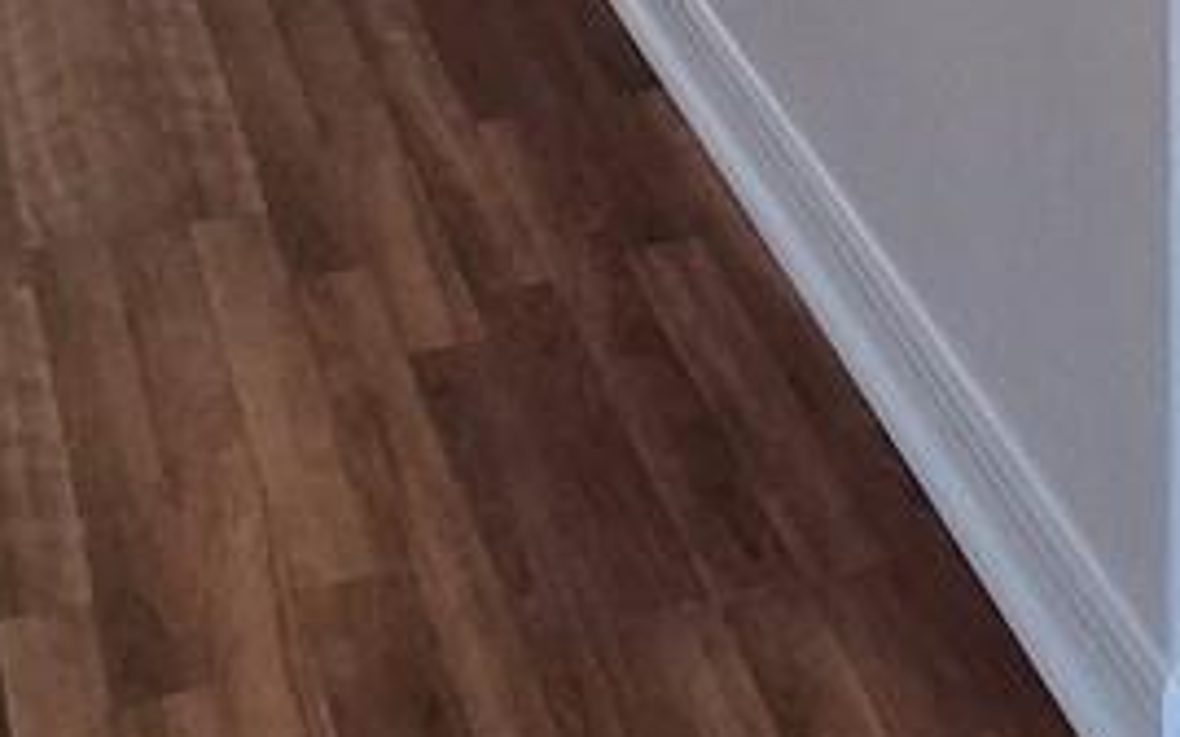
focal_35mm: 82
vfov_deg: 11.1
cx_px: 478
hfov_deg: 25.2
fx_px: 2636
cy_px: -1377
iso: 100
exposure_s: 1/60
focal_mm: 1.74
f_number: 2.2
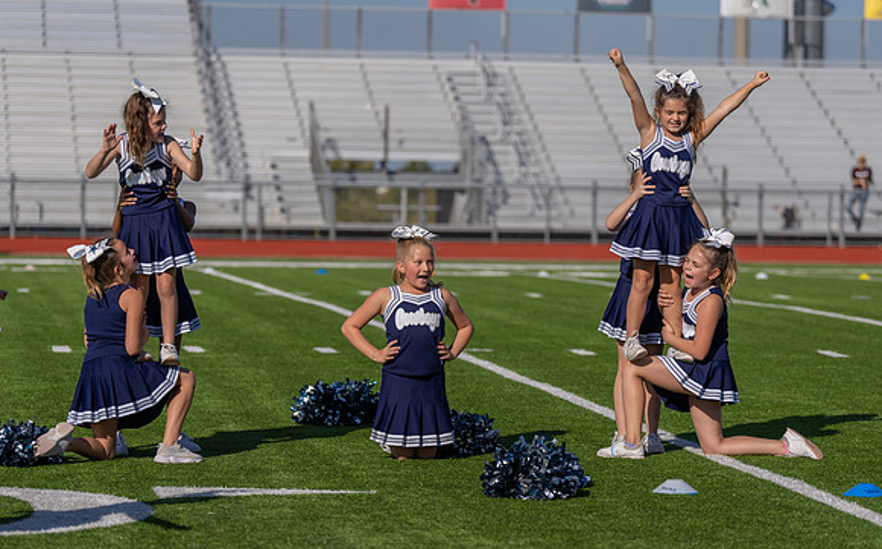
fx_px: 3323
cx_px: 454
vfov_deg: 9.4
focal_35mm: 138
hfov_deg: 15.1
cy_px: 347
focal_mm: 112
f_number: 2.8
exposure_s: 1/4000
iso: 100
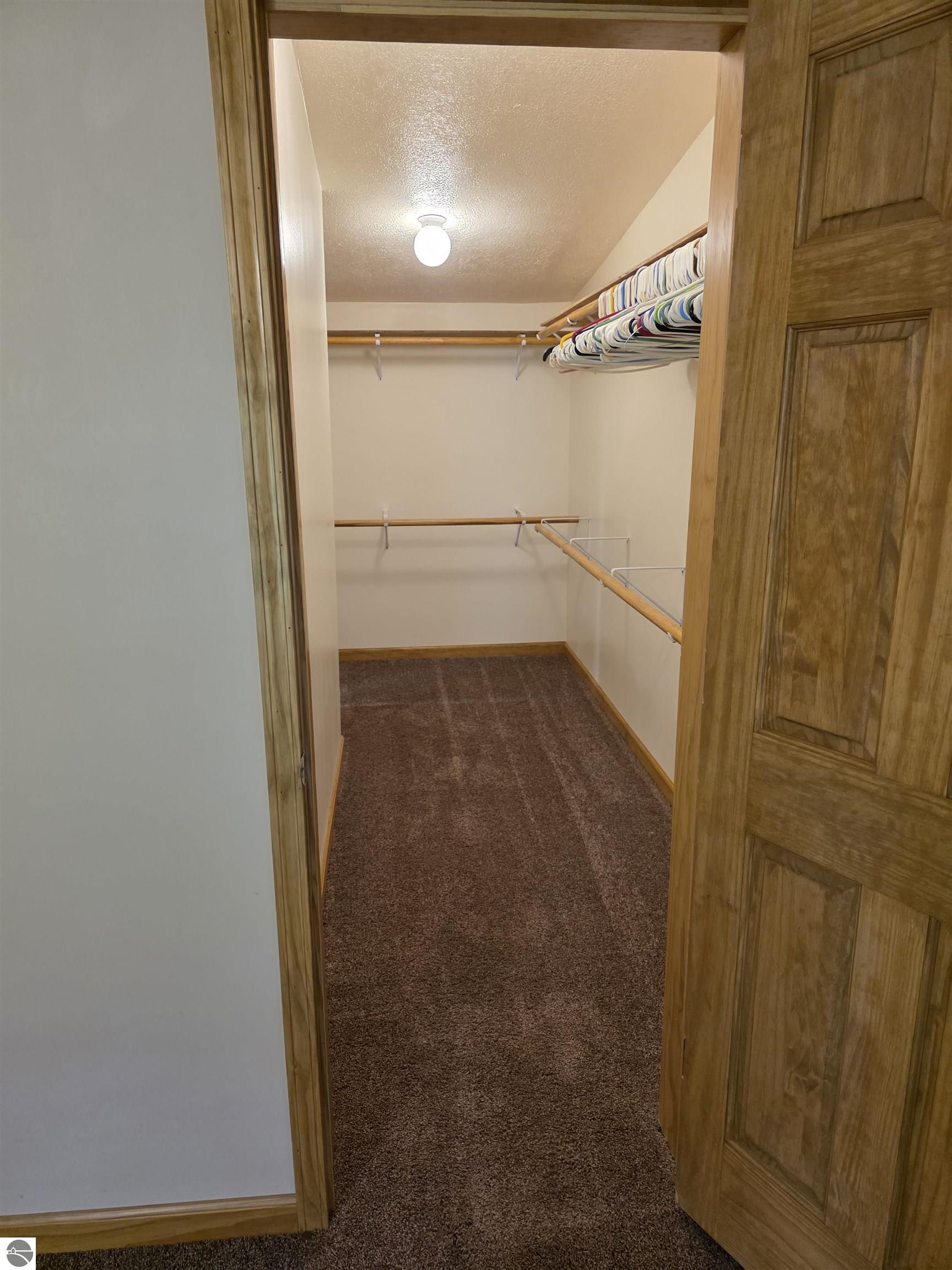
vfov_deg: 73.9
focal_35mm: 23
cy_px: 635
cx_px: 476
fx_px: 843
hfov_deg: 58.9
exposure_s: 1/120
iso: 320
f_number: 1.7
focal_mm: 6.3
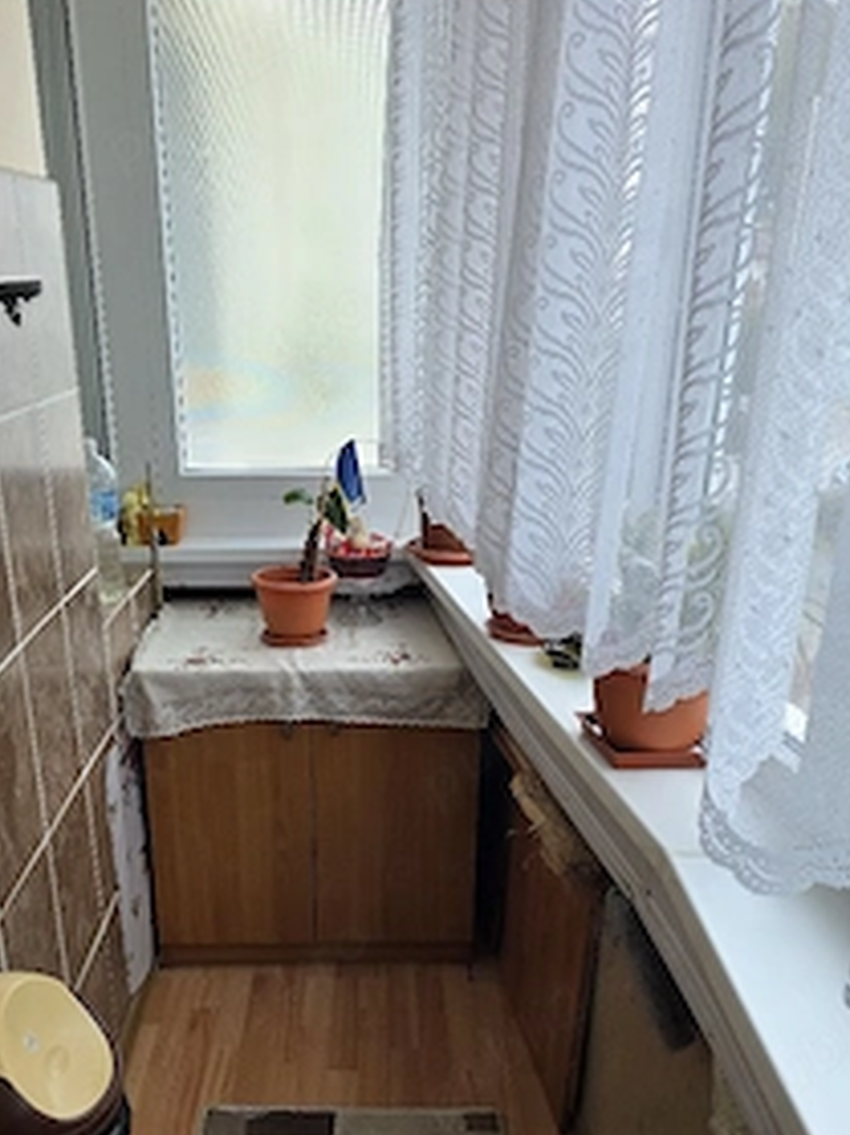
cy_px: 753
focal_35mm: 33
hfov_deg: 42.6
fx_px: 1081
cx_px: 317
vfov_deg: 54.3
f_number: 1.7
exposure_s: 1/182
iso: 32
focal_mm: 6.3
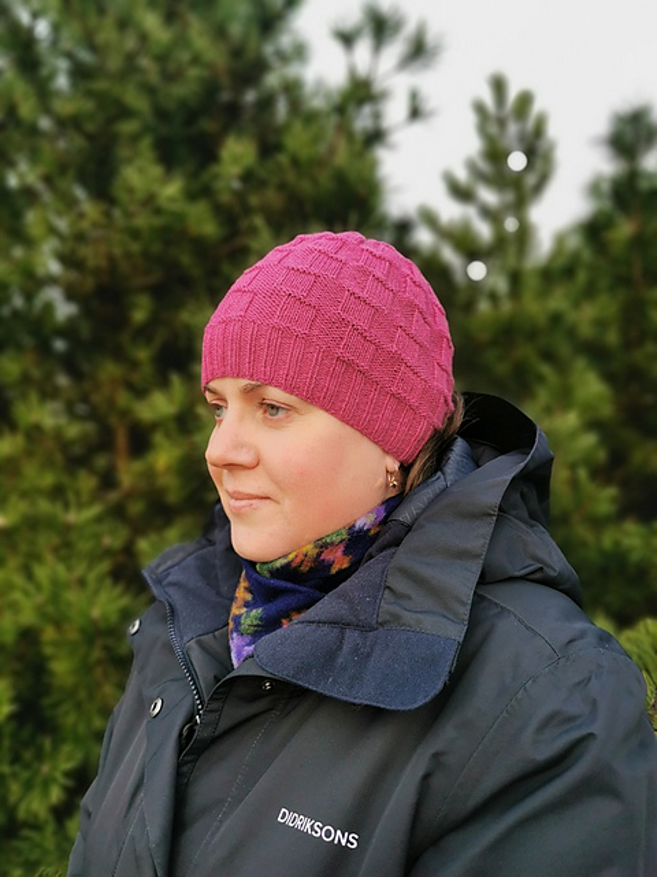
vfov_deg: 65.3
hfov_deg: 51.4
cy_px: 438
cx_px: 328
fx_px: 683
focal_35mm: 27
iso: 50
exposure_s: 1/439
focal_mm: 5.56
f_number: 1.6
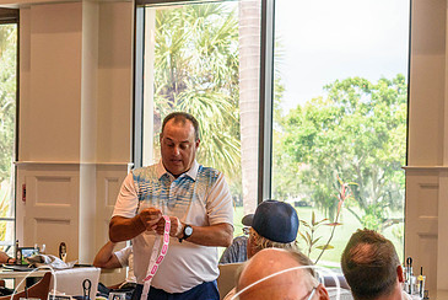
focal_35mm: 131
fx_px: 1631
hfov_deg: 15.6
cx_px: 166
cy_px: 218
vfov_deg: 10.5
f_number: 5.6
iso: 400
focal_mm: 55
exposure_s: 1/125
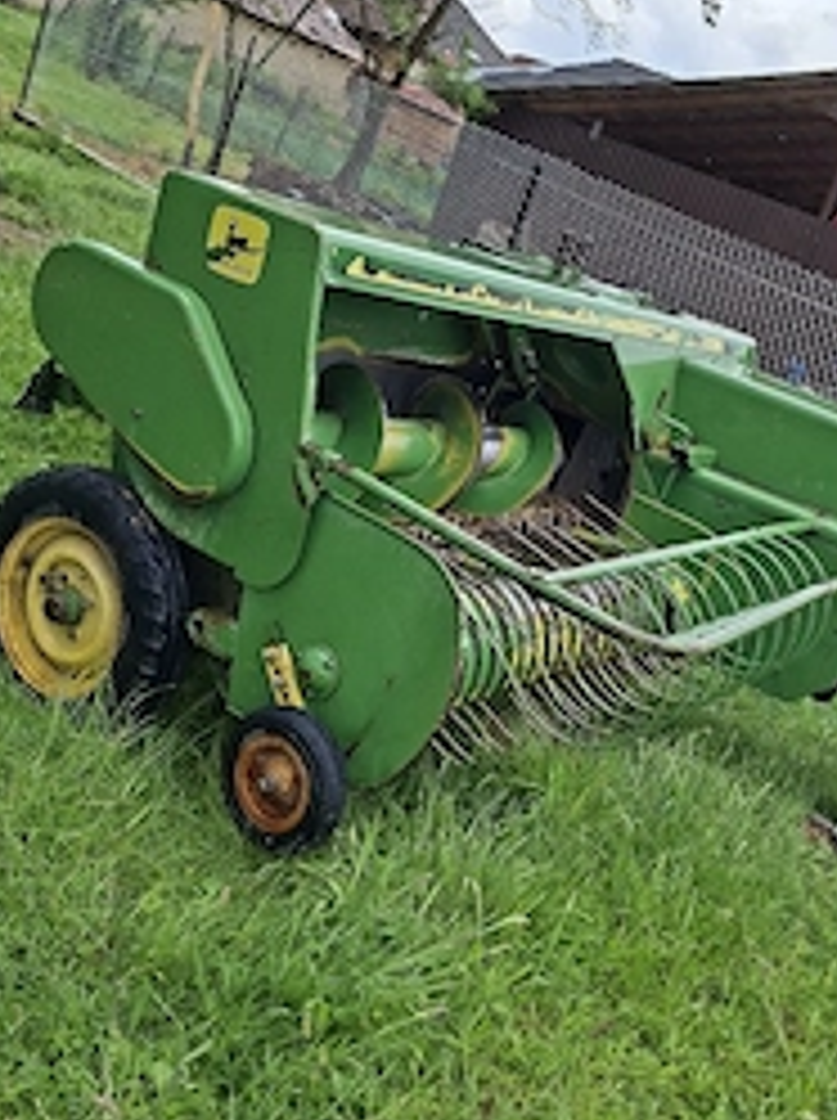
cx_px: 608
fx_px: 1196
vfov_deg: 50.2
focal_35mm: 37
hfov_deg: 37.8
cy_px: 571
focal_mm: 5.54
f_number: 1.8
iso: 50
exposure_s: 1/714
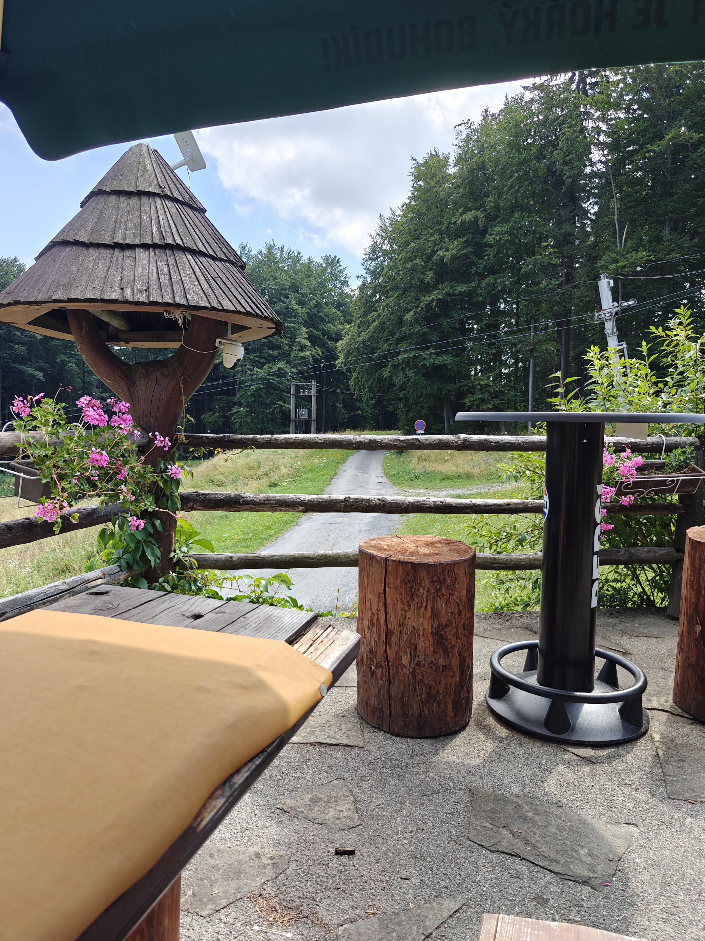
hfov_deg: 58.9
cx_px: 352
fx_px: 625
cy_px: 470
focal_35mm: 23
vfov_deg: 73.9
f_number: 1.6
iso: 50
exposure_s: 1/423
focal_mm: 6.06
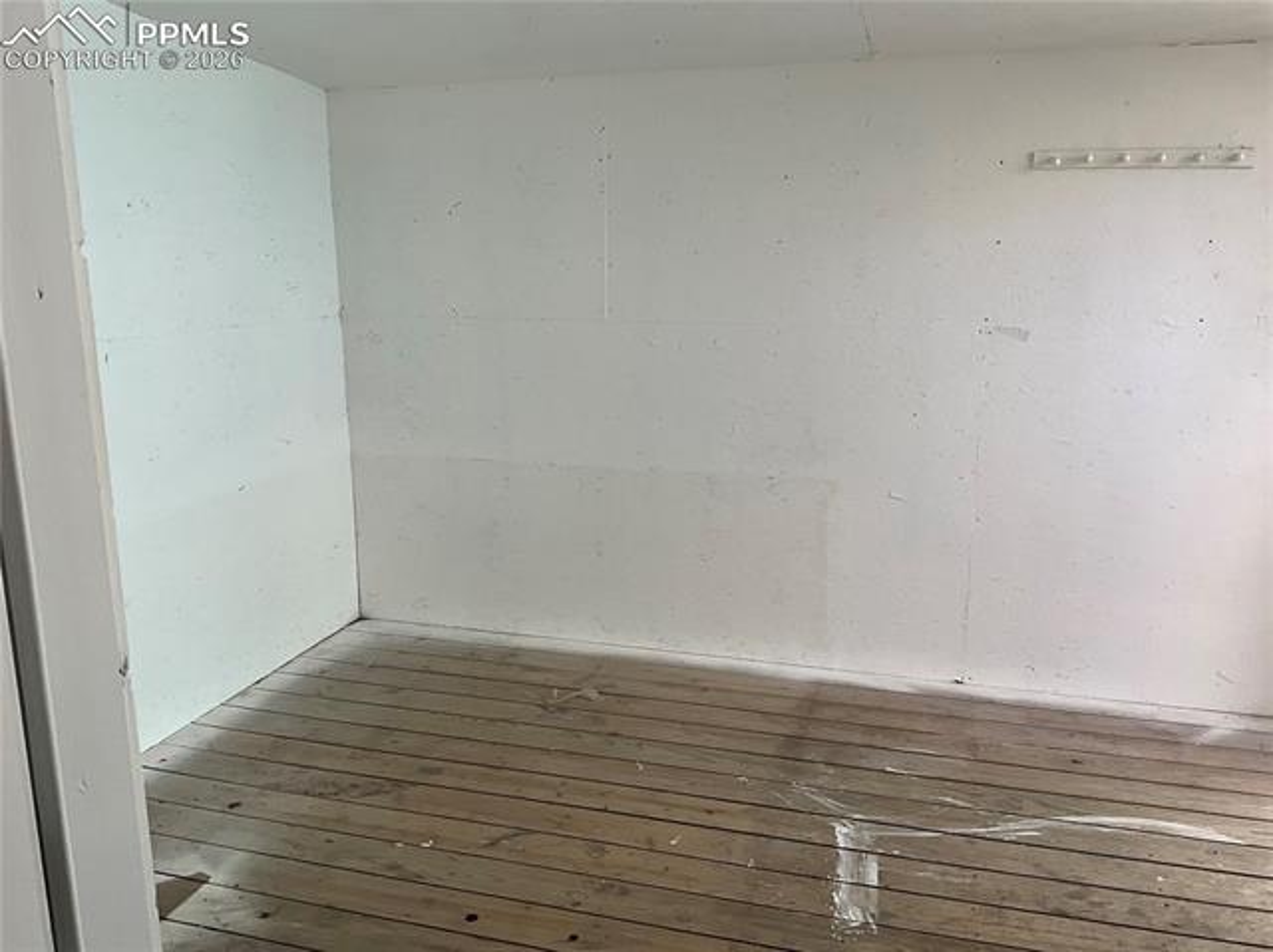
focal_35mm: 29
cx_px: 636
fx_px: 1066
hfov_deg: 61.7
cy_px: 476
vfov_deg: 48.2
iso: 40
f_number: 1.8
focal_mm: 3
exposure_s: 1/122
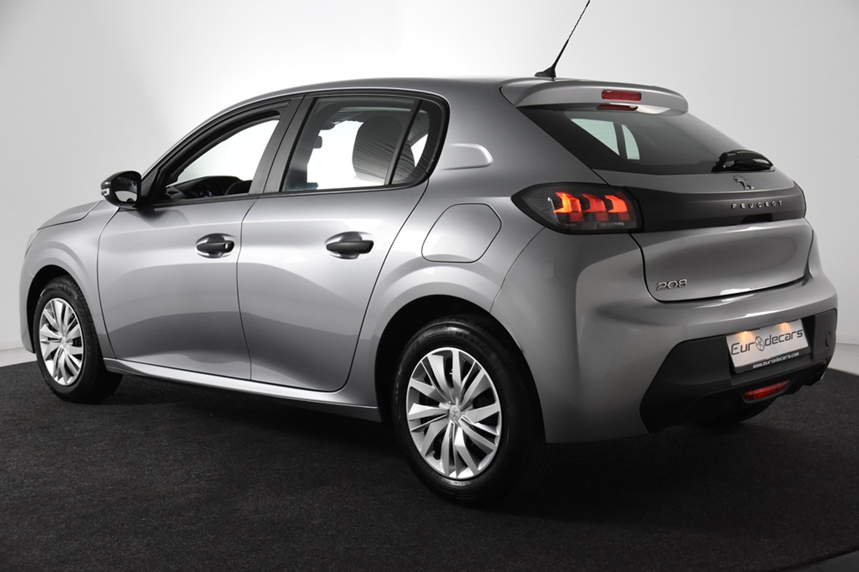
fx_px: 1109
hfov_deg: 42.3
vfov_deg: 28.9
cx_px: 430
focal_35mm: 46
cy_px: 286
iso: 1600
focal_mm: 31
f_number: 5
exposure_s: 1/100
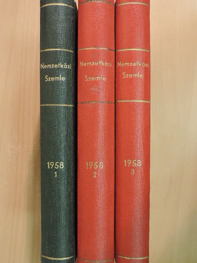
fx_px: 304
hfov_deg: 36.0
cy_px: 132
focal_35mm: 40
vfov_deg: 46.8
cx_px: 98
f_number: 3.3
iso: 1100
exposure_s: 1/60
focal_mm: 7.1
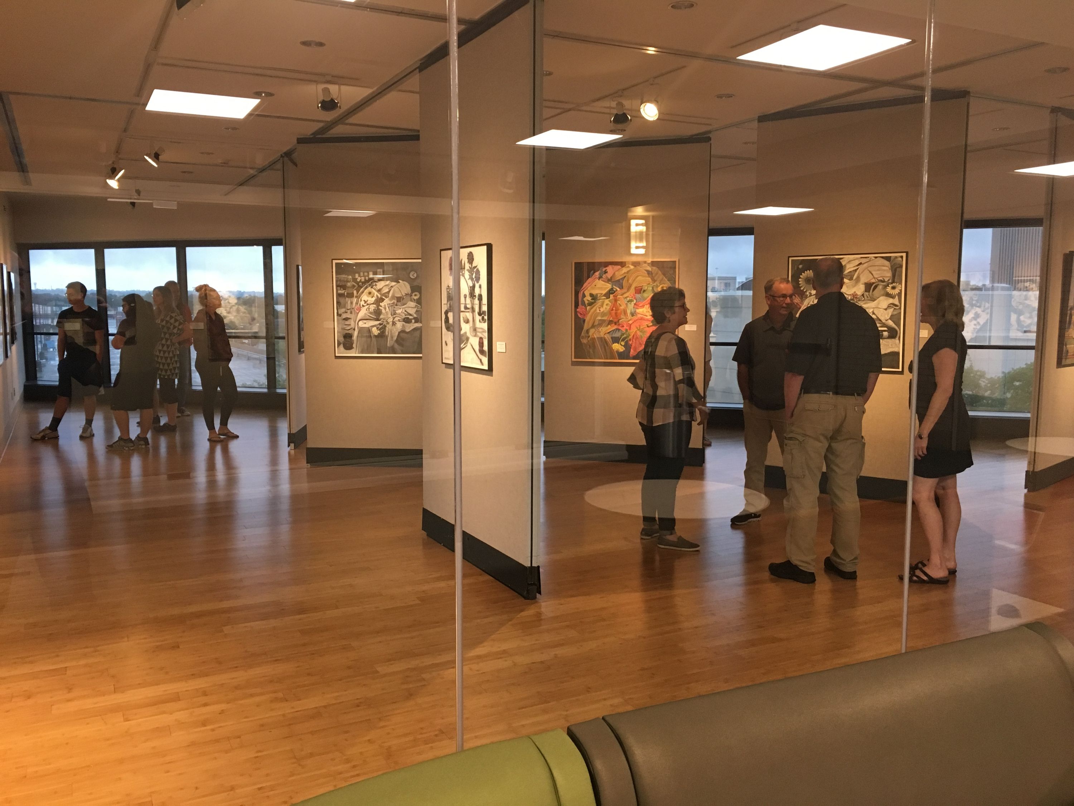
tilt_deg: -5.9
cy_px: 403
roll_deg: +0.1
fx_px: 900
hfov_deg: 61.7
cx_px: 537
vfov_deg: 48.2
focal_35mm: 29
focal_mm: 4.15
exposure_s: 1/30
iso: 125
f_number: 2.2
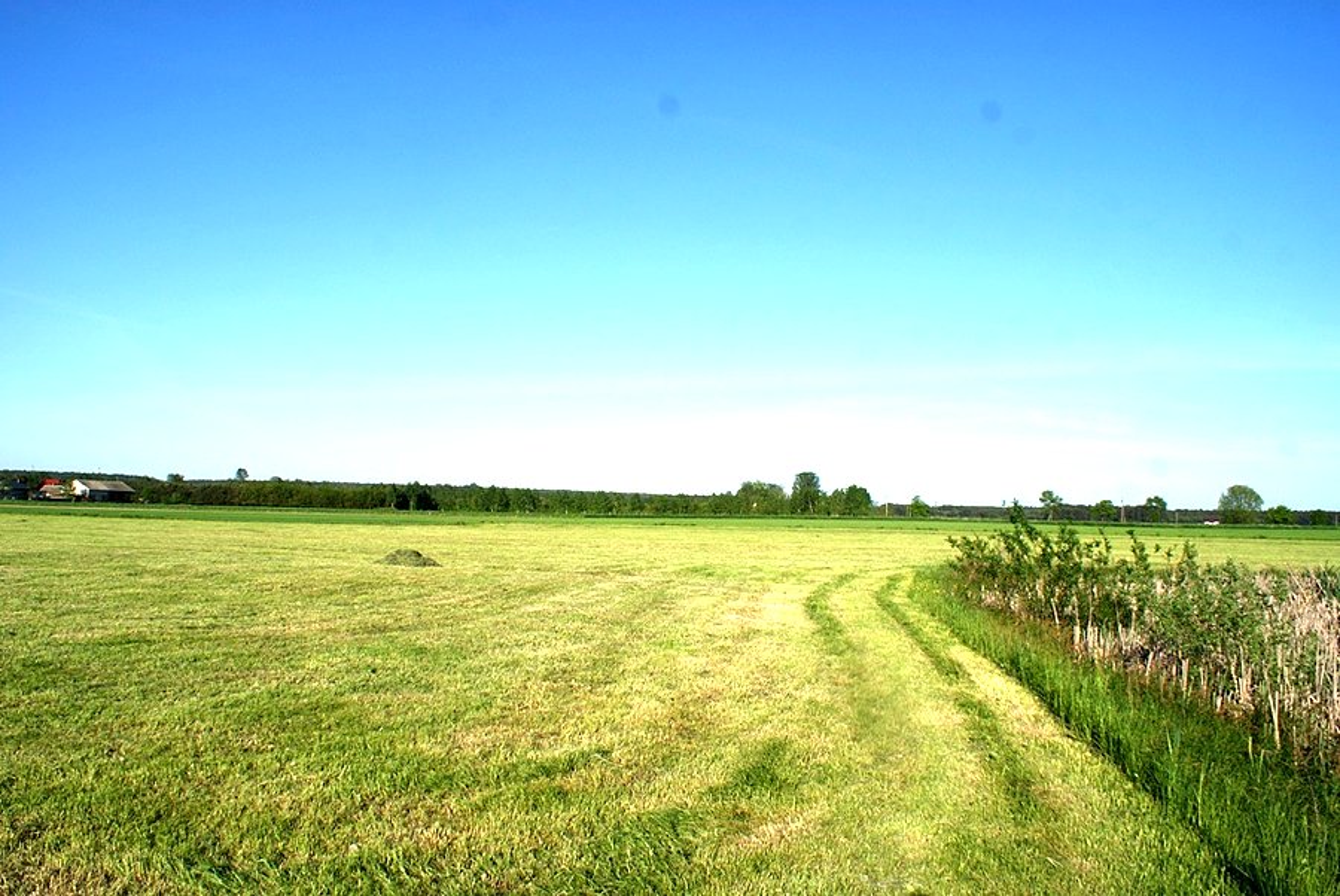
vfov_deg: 48.0
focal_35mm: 27
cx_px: 670
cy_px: 448
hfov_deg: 67.3
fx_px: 1006
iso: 100
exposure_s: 1/320
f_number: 10
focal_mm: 18
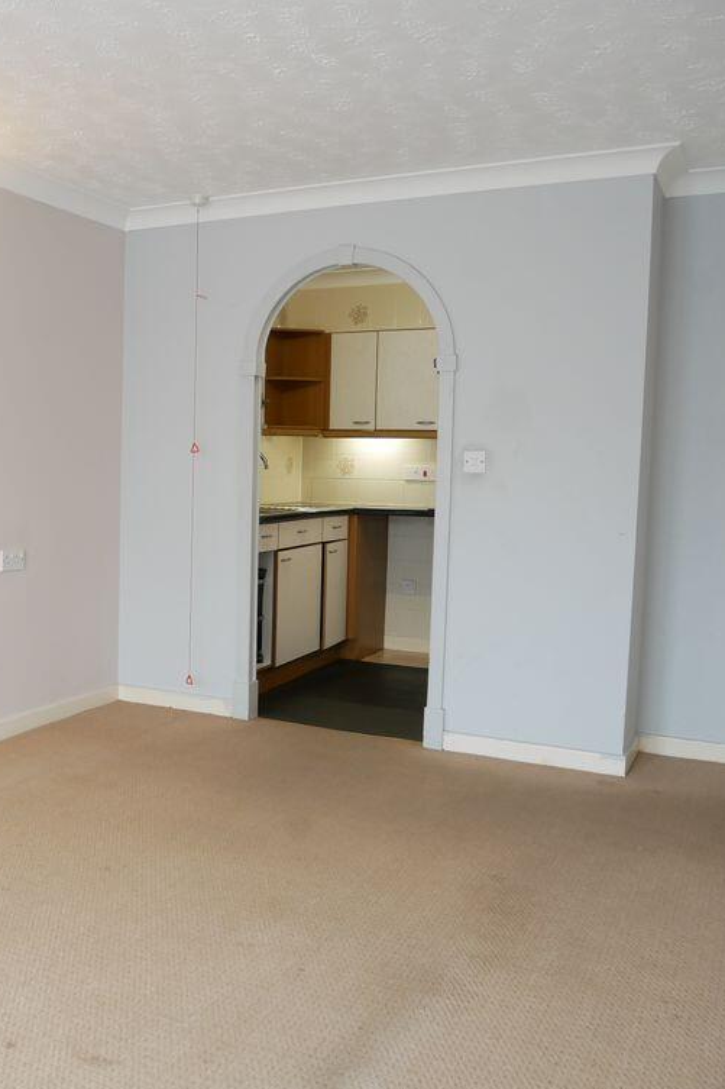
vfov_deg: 55.8
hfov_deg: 37.4
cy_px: 543
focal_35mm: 34
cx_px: 142
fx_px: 1027
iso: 400
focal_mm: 12
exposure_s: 1/60
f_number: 3.5
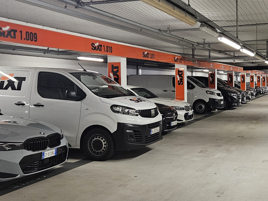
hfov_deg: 37.1
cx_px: 207
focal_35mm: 50
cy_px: 95
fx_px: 387
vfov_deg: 29.1
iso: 400
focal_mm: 5.4
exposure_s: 1/101
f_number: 1.8
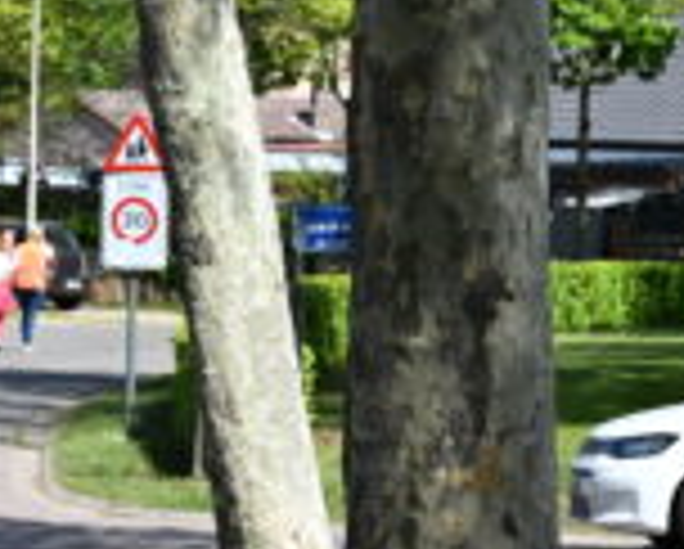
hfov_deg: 6.8
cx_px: -646
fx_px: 5574
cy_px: 223
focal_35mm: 275
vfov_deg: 5.6
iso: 100
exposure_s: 1/320
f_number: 6.3
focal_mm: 75
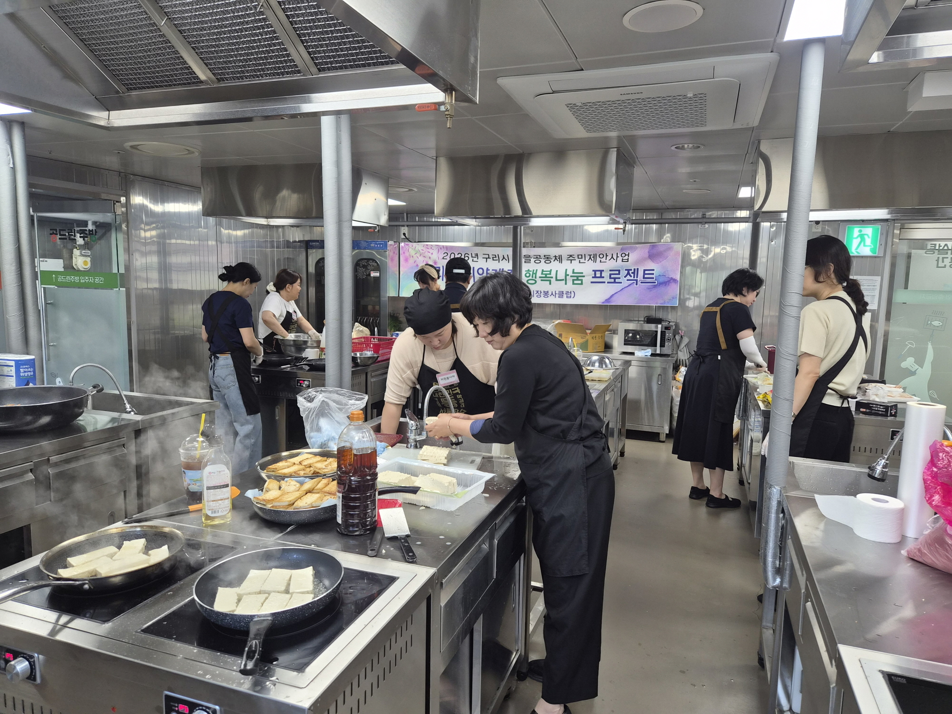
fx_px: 633
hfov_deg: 73.9
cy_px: 357
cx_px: 476
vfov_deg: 58.9
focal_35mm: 23
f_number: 1.8
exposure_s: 1/120
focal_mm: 5.4
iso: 100
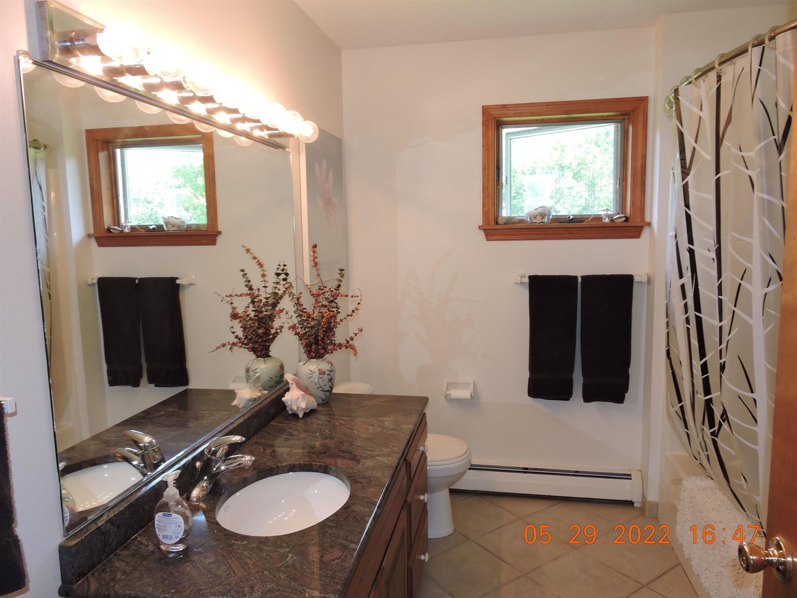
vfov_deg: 56.8
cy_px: 299
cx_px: 398
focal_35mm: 24
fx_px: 553
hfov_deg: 71.6
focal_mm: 4.3
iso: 180
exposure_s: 1/40
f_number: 3.3
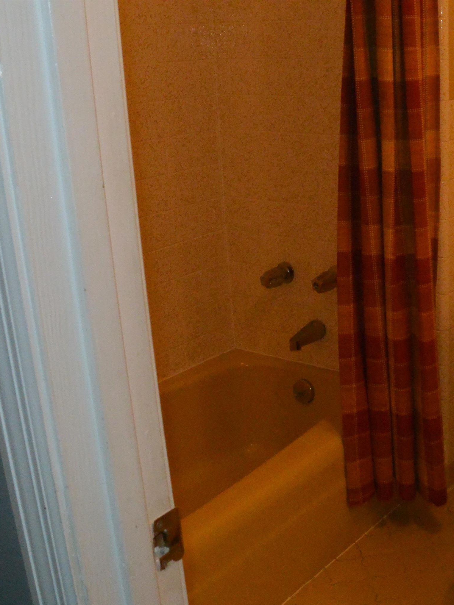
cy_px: 306
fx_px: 839
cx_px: 427
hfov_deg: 28.8
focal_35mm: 48
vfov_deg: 39.7
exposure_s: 1/60
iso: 1400
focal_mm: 12.5
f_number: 3.8
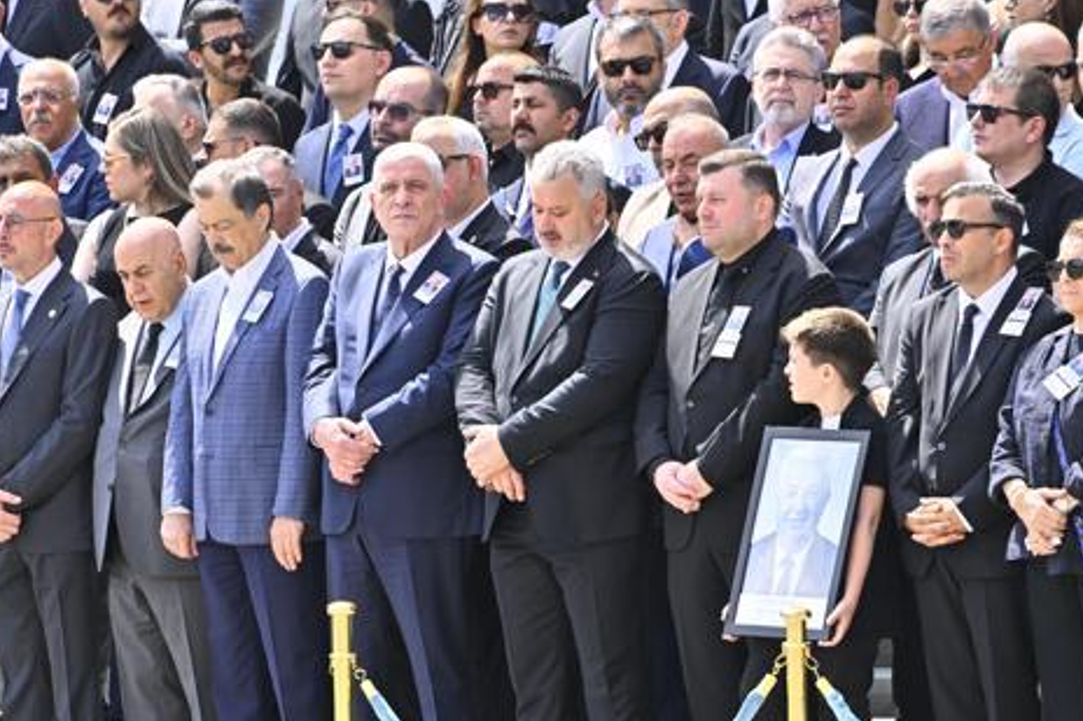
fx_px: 11968
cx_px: 582
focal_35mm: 398
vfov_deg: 3.5
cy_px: 397
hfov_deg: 5.2
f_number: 11
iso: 250
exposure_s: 1/250
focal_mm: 300
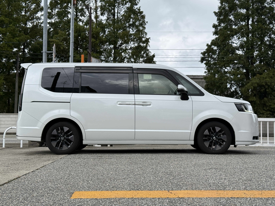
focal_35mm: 48
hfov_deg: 39.7
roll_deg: -0.8
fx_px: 381
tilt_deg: +3.7
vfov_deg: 30.3
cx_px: 138
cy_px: 103
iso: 64
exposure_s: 1/2146
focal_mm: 6.76
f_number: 1.78
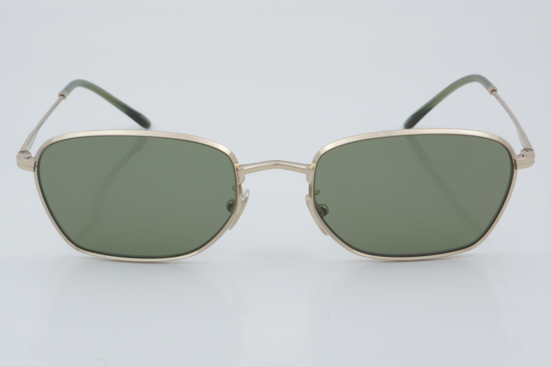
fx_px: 1263
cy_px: 184
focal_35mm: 82
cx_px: 276
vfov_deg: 16.6
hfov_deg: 24.6
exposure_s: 1/4
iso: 100
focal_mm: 55
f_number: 32
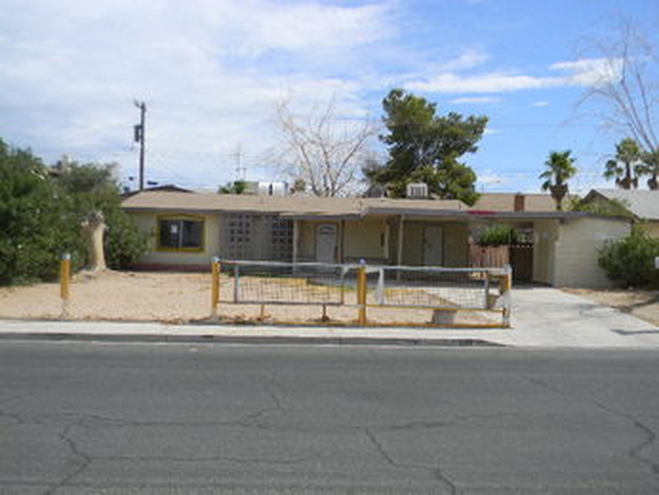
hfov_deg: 51.3
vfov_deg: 39.7
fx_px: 686
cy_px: 248
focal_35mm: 36
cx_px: 330
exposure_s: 1/333
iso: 80
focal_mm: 6.4
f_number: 7.4
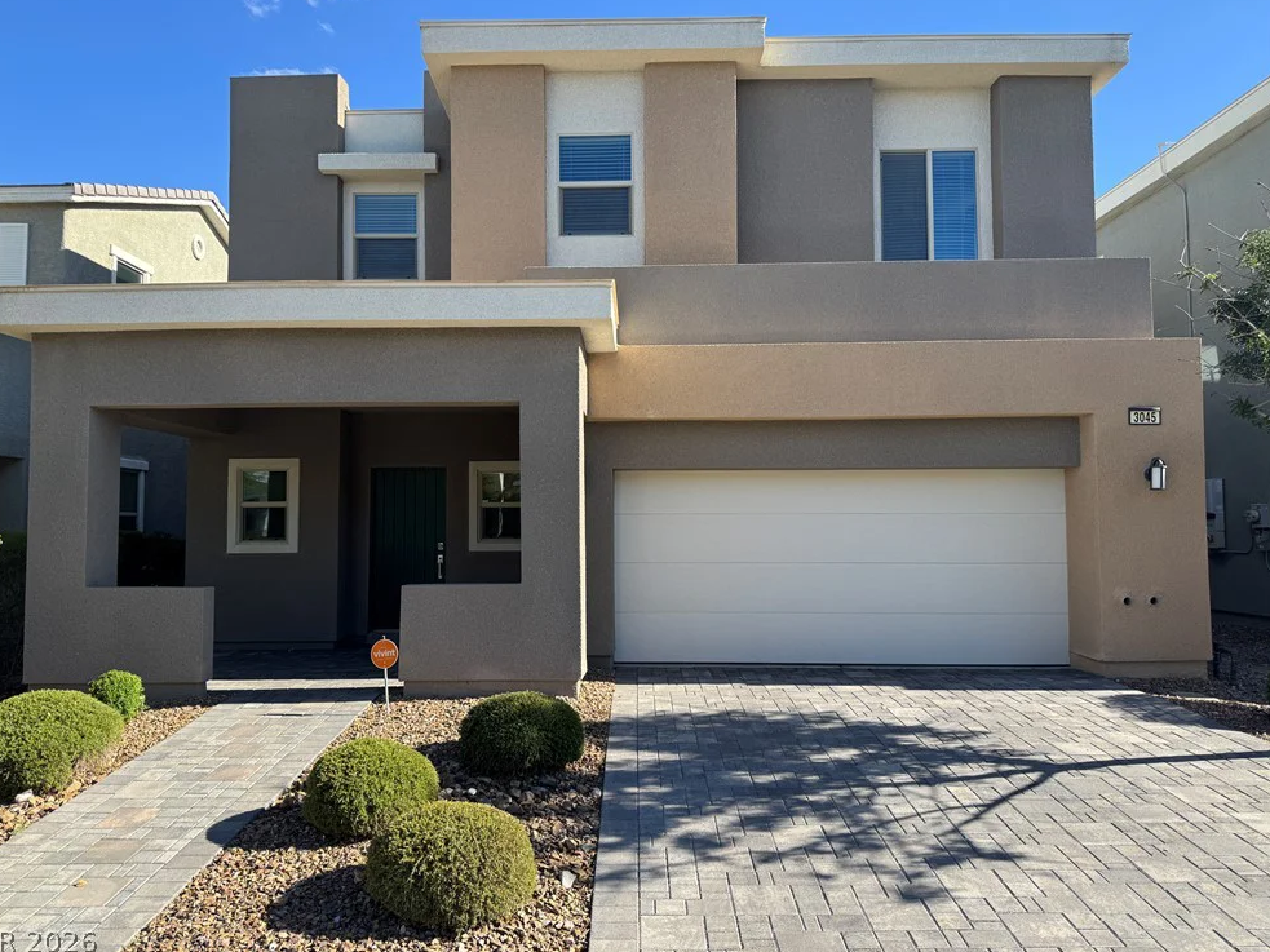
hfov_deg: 69.4
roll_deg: +0.2
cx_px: 616
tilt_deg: +3.8
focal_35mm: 25
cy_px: 466
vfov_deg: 54.9
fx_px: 917
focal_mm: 6.76
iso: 80
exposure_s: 1/1721
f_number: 1.78
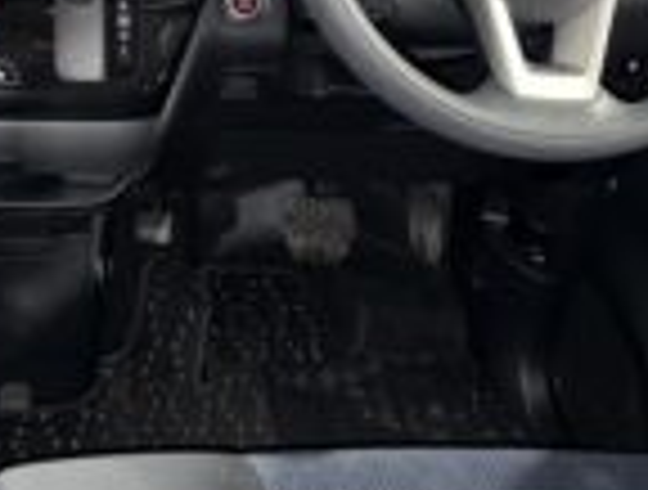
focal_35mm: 63
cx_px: 72
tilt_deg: -32.1
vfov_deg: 22.9
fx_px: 1183
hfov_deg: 29.4
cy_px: 70
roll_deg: -4.2
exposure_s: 1/4
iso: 160
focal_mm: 5.96
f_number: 1.6
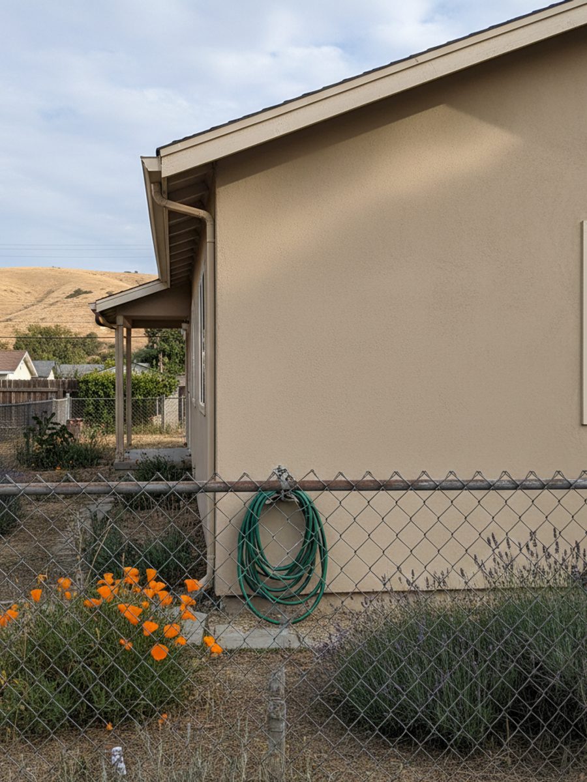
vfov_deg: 67.3
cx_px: 294
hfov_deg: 53.1
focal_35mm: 26
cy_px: 391
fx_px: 588
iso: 478
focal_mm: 5.7
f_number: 1.5
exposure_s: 1/489
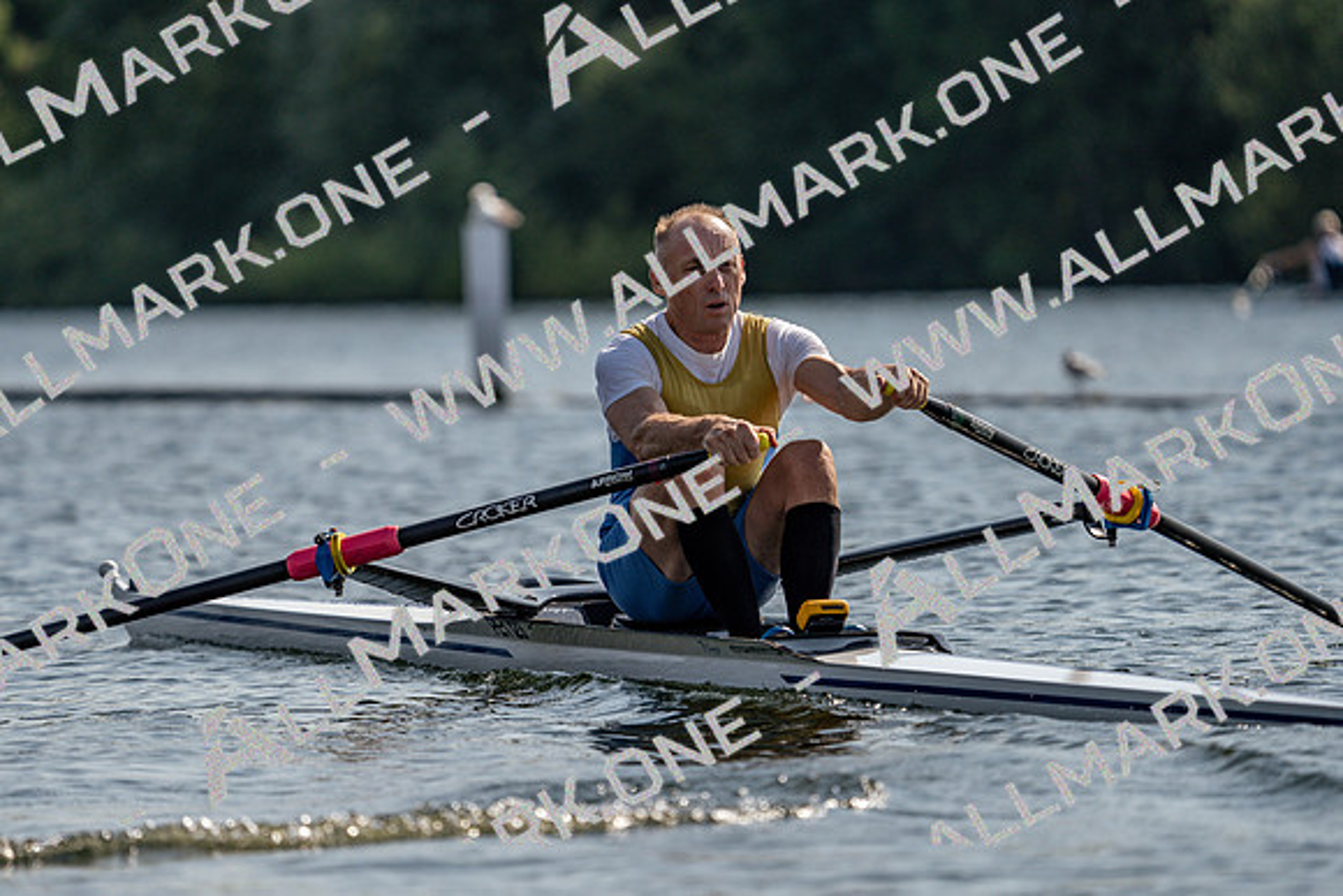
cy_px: 448
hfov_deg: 5.4
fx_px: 14253
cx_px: 672
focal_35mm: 382
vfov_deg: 3.6
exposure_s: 1/1600
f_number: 6.3
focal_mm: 382
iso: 125
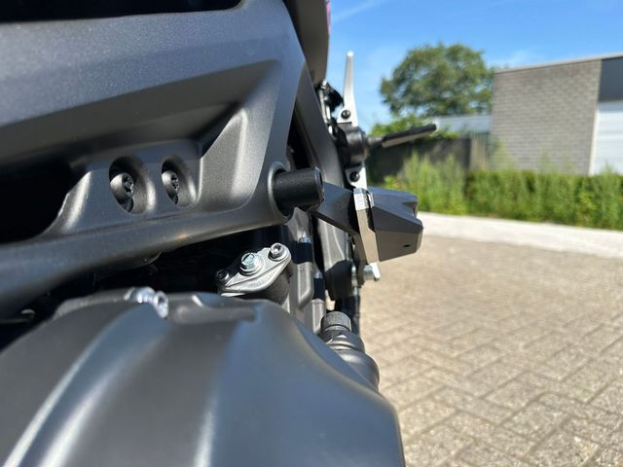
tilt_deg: -7.6
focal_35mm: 24
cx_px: 312
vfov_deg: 56.8
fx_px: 432
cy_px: 234
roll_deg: -1.7
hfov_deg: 71.6
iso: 80
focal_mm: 6.86
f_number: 1.78
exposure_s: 1/2469
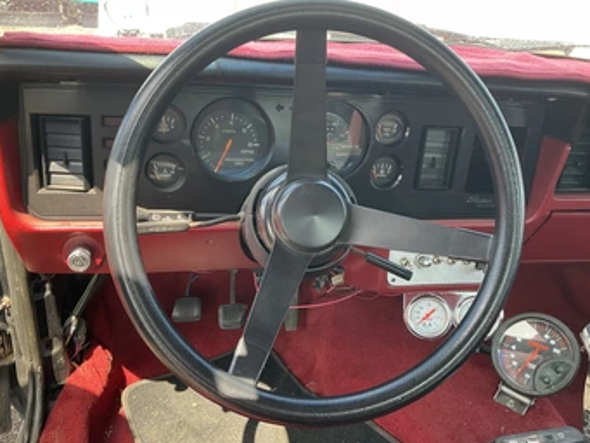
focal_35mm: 34
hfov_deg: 53.9
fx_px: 580
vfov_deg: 41.8
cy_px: 235
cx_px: 308
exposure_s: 1/122
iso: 25
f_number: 1.8
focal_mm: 3
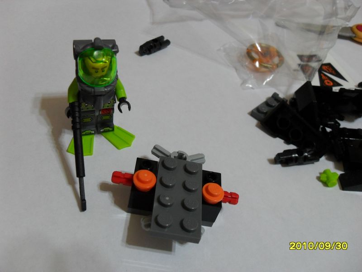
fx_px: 366
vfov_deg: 40.7
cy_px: 136
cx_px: 181
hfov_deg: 52.6
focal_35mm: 35
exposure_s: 1/30
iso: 200
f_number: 2.8
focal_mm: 6.2
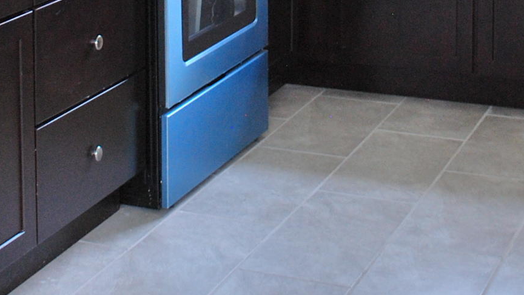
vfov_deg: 11.9
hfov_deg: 22.3
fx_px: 1320
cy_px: -211
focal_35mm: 95
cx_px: 153
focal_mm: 18
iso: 200
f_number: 3.5
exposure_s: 1/80
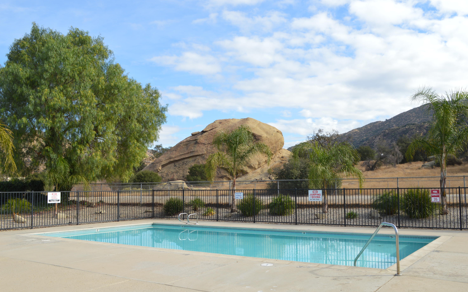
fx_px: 434
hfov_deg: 56.7
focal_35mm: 34
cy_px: 152
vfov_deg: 37.3
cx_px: 233
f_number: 8
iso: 100
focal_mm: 22
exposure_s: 1/200
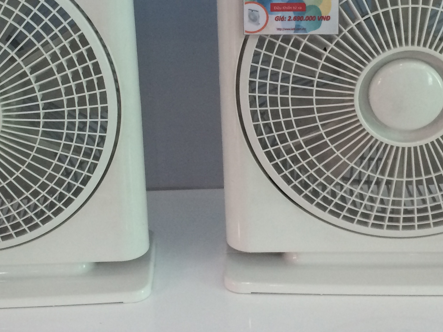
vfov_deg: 23.3
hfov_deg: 31.1
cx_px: 184
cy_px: 62
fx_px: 793
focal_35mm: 62
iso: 64
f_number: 2.2
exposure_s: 1/33
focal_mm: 4.15
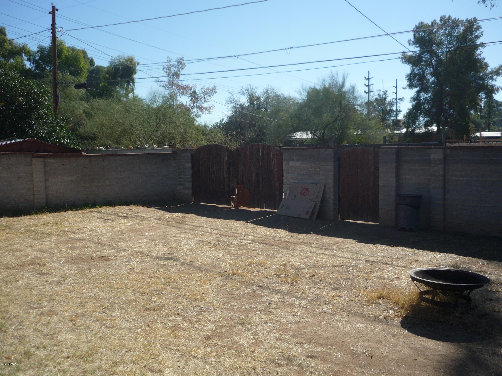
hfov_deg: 55.4
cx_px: 251
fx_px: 479
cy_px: 188
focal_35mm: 33
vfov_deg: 42.9
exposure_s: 1/200
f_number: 8
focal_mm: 5.5
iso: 100
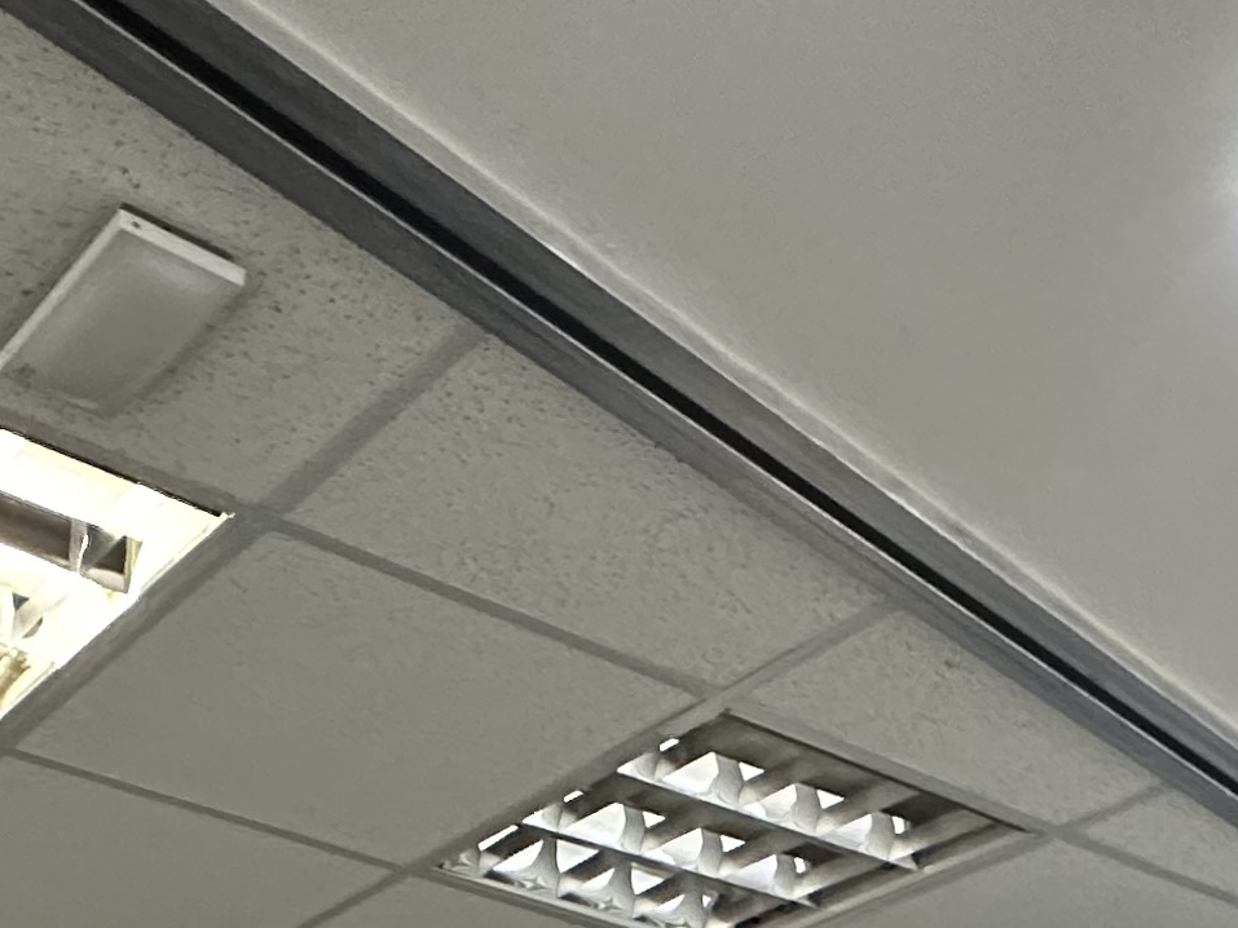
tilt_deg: -5.0
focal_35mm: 59
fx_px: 2110
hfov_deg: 32.3
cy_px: 1835
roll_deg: +0.0
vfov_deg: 17.8
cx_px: 386
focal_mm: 2.22
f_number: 2.2
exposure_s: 1/50
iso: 500
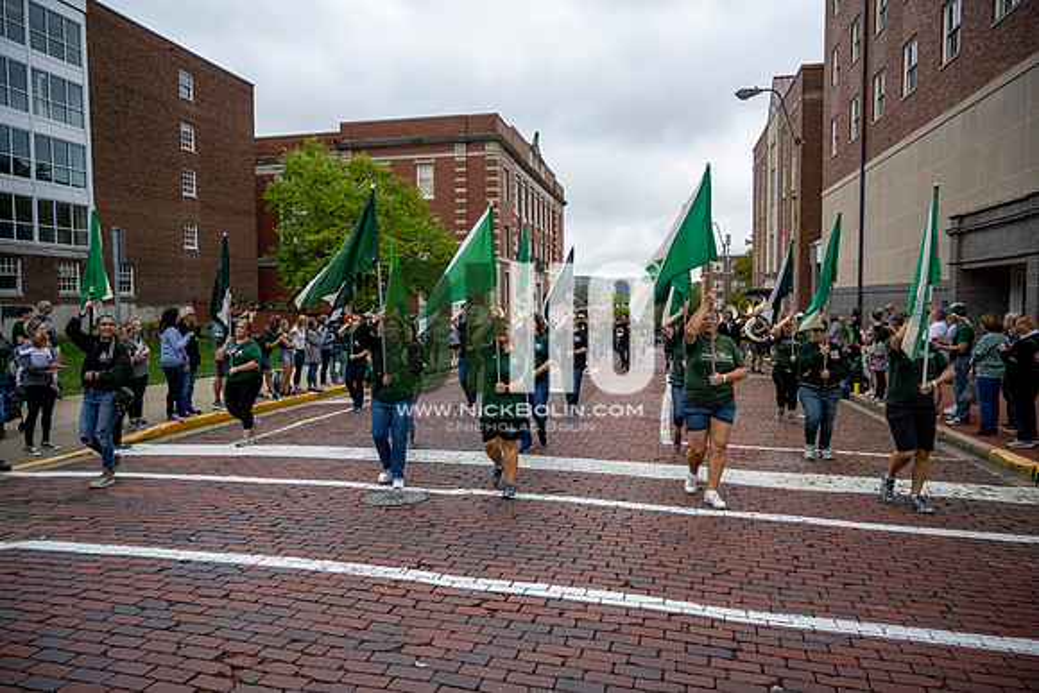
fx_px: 693
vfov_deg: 53.2
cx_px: 520
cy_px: 346
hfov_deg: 73.7
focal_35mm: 24
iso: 640
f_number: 4
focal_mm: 24
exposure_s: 1/1600
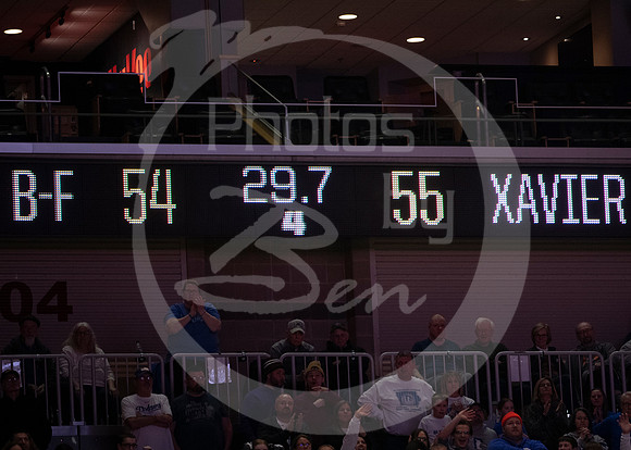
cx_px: 391
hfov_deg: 7.8
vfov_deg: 5.6
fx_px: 4628
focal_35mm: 258
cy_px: 205
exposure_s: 1/800
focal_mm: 190
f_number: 2.8
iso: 2500
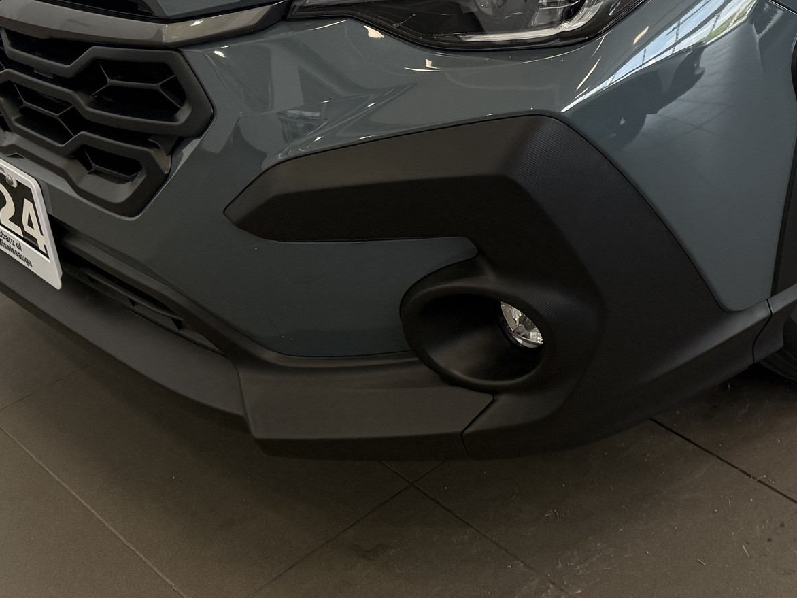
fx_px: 1358
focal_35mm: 59
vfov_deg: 23.0
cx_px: 732
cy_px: -94
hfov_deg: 31.1
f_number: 1.78
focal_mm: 6.76
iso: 100
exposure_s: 1/255
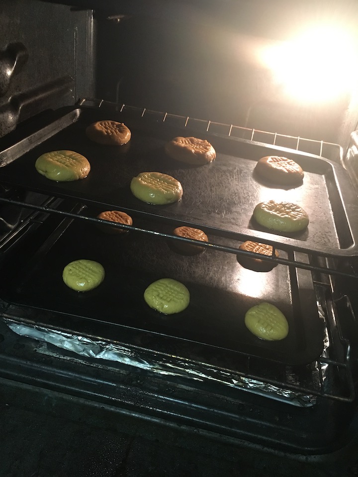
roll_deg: -7.6
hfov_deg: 48.2
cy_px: 238
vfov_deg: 61.7
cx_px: 179
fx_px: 400
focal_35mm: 29
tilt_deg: -30.8
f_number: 2.2
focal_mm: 4.15
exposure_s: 1/30
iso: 200
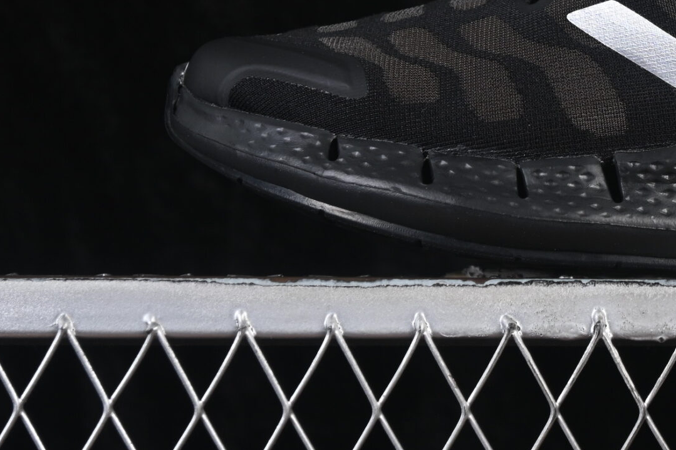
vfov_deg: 7.7
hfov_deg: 11.4
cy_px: -54
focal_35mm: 178
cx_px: 725
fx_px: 3342
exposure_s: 1/60
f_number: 6.3
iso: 160
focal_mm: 50
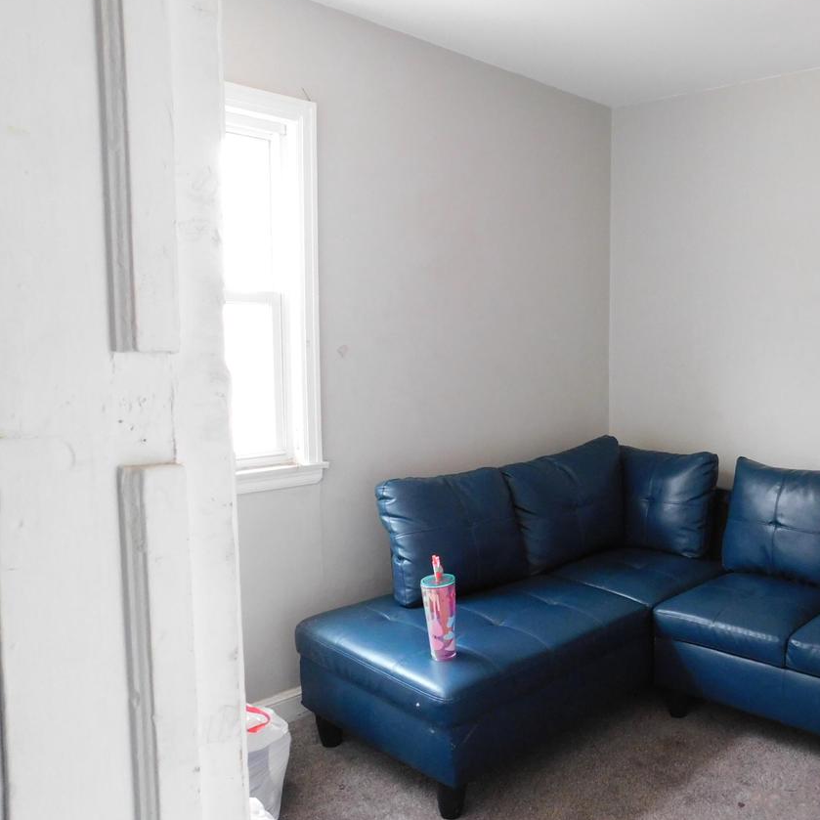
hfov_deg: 50.2
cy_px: 423
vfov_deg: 52.5
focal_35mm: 31
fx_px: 831
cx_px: 625
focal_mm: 4
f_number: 3
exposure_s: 1/25
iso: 400
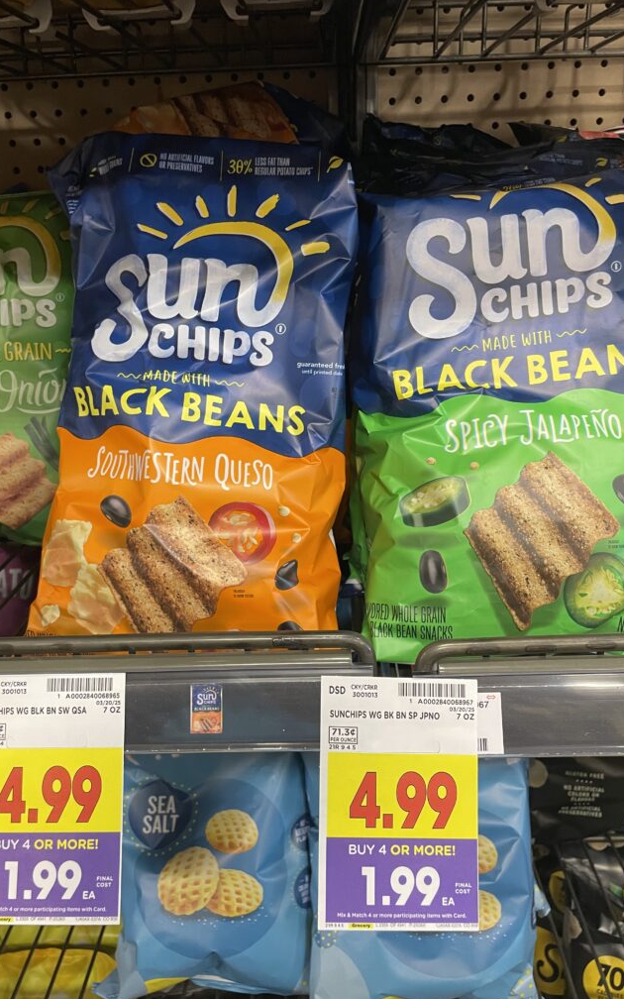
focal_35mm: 28
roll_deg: +2.4
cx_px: 312
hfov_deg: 44.5
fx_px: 762
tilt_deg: -21.6
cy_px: 497
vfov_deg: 66.5
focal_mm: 4.2
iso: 160
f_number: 1.6
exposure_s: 1/60
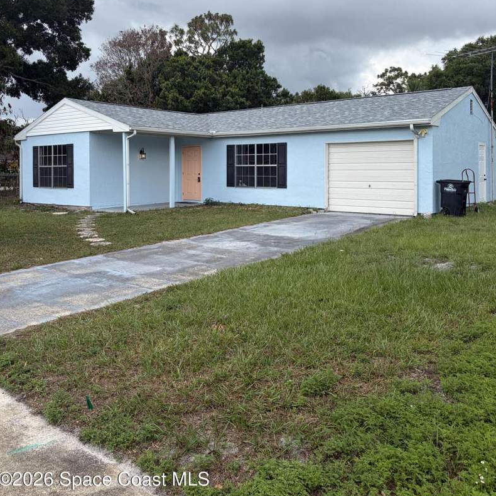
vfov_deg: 51.8
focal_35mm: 31
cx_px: 247
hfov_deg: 52.5
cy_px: 175
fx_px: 503
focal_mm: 5.96
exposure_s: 1/1393
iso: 50
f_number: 1.6
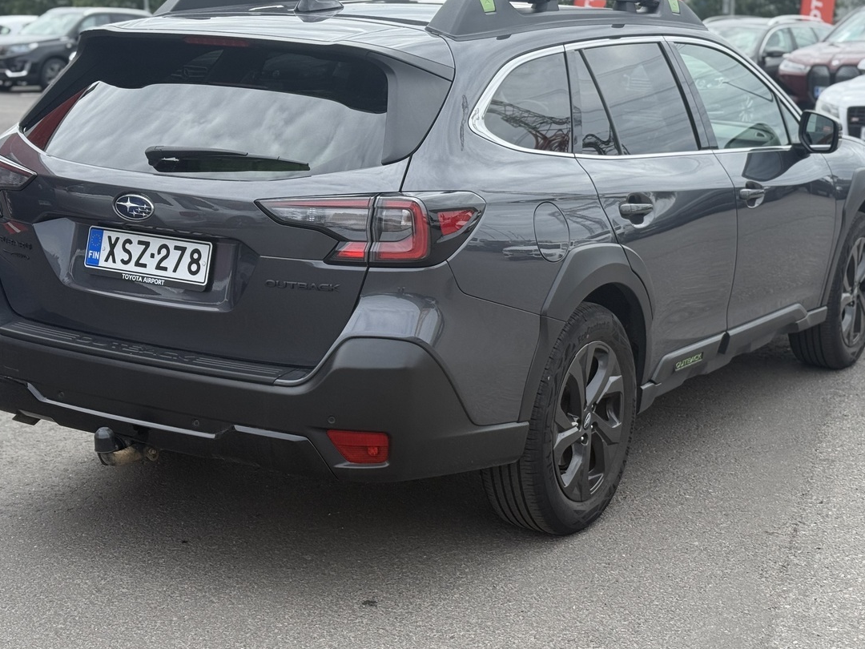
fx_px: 1599
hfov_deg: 30.3
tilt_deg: -8.3
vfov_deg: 22.9
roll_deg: +0.8
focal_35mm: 64
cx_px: 441
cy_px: 245
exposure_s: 1/2208
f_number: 1.78
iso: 80
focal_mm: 6.76
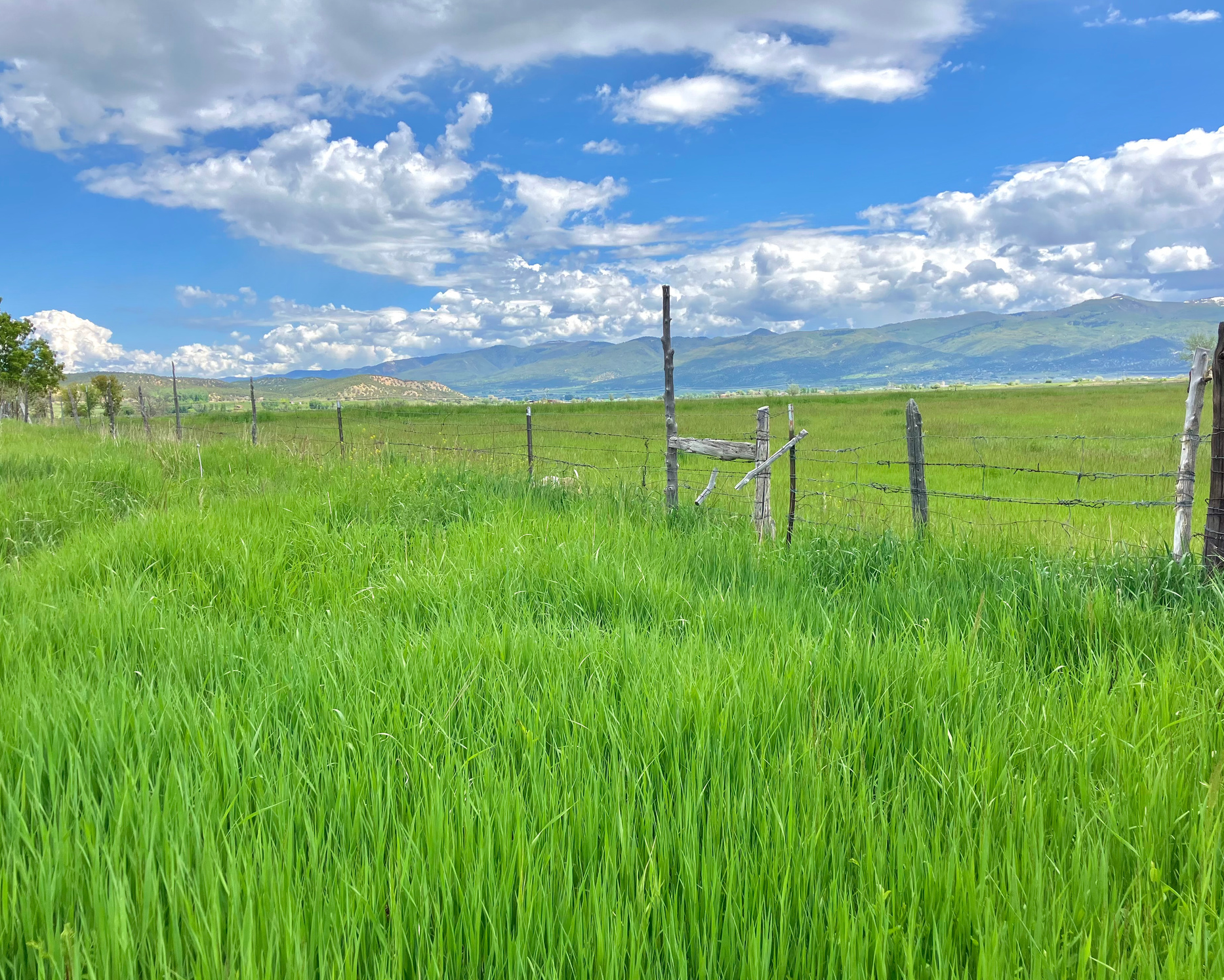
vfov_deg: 48.5
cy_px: 499
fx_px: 1087
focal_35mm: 30
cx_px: 606
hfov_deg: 58.8
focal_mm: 3.99
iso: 32
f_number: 1.8
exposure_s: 1/2024
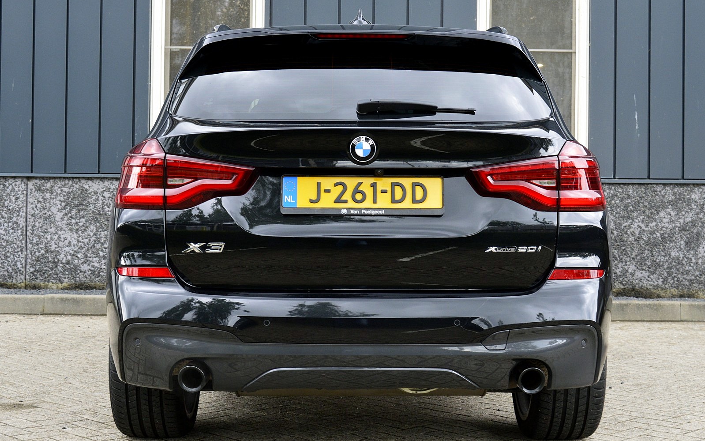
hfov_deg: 34.5
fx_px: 1134
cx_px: 351
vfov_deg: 22.0
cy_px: 223
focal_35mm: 59
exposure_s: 1/60
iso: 800
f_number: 8
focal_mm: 38
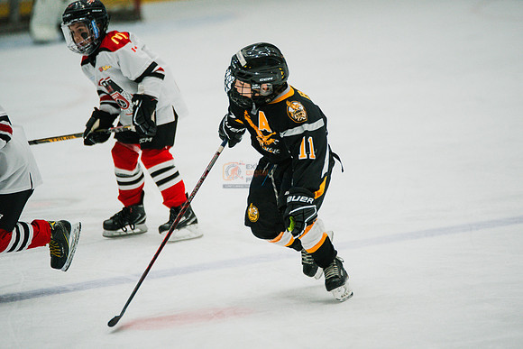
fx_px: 4359
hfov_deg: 6.9
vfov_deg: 4.6
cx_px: 262
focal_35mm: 300
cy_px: 174
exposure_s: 1/2000
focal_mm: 300
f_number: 3.2
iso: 3200
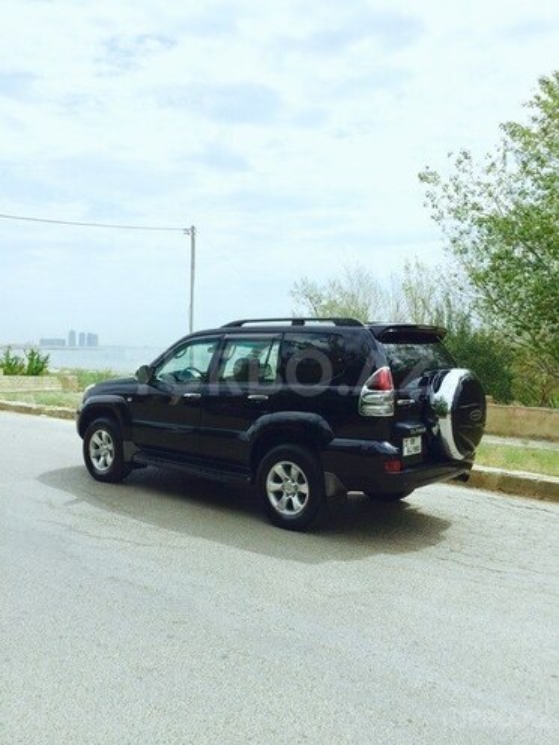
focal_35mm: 29
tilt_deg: -3.4
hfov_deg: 48.2
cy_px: 372
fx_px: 624
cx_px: 280
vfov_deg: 61.7
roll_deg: +0.8
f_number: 2.2
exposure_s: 1/3731
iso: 32
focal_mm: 4.15
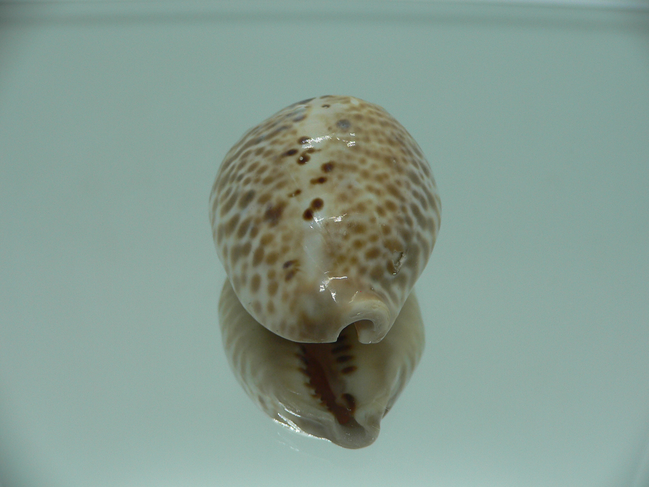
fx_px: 656
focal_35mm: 35
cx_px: 324
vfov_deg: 40.7
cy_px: 244
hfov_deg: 52.6
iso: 80
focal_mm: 4.6
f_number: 2.8
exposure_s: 1/60
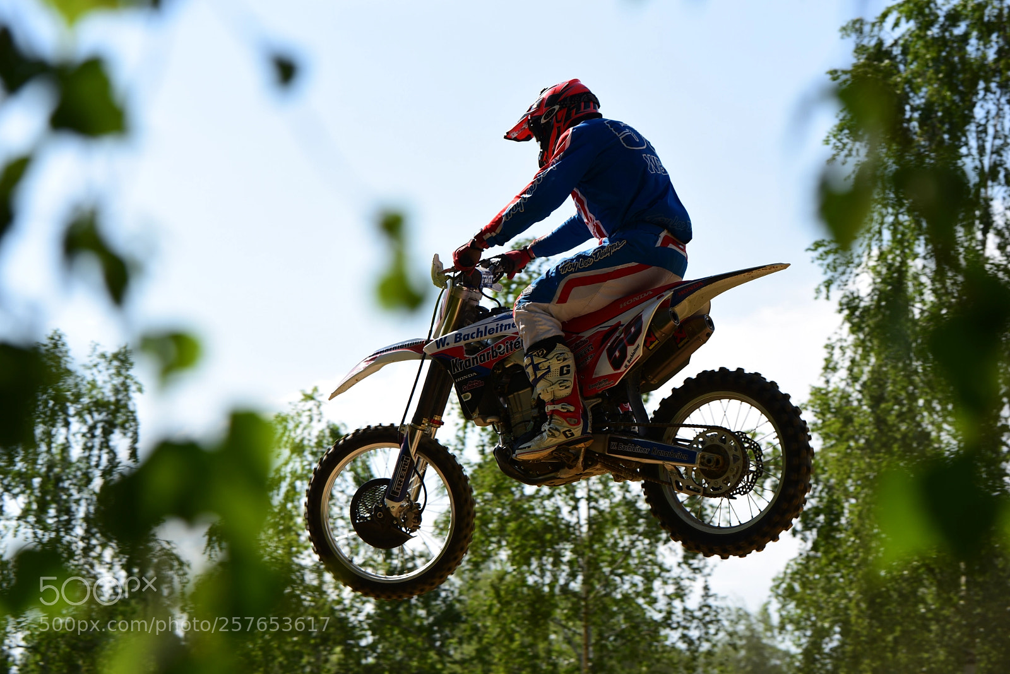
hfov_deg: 28.8
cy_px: 337
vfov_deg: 19.5
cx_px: 505
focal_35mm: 70
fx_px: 1964
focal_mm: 70
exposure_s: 1/1000
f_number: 5
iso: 180
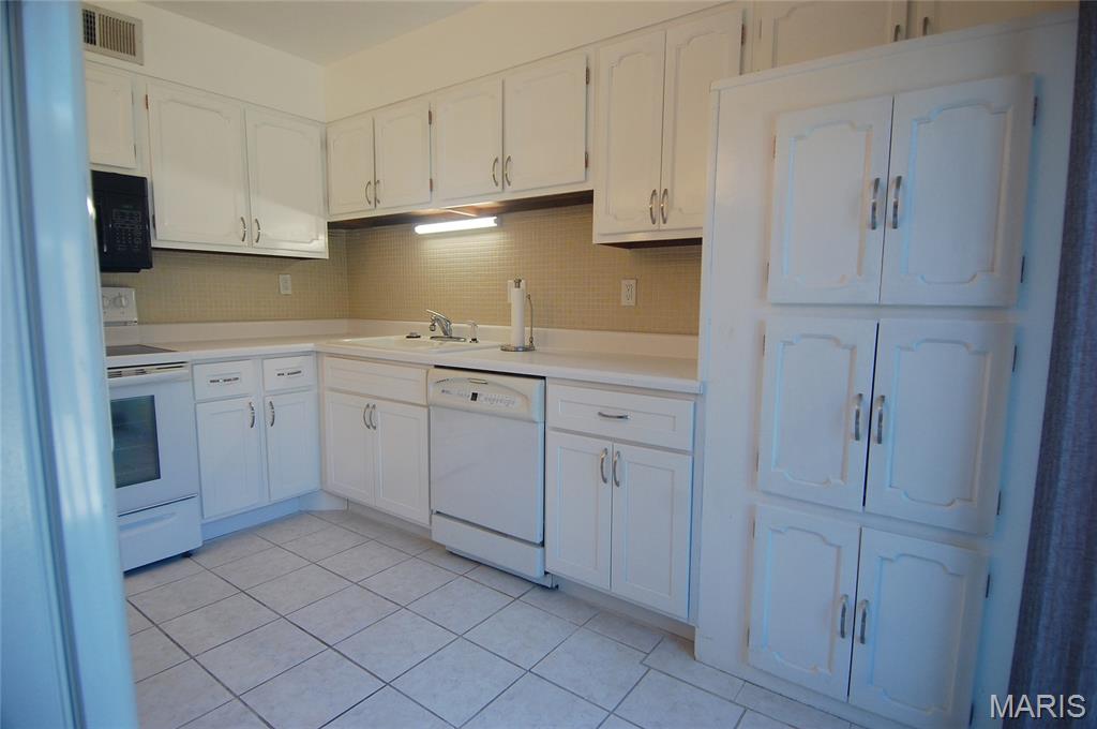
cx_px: 548
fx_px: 548
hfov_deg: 90.1
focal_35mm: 18
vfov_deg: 67.2
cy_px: 364
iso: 400
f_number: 4
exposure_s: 1/40
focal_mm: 12
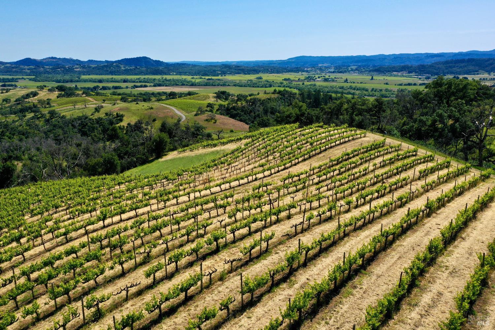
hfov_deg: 65.5
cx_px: 248
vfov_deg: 46.4
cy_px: 165
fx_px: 385
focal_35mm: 28
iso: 100
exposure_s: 1/500
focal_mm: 10.26
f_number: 6.3
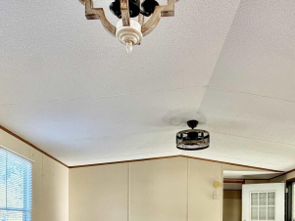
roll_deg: -1.4
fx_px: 264
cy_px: 223
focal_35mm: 31
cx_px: 172
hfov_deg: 58.0
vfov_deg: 39.8
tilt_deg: -0.5
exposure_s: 1/121
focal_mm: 2.22
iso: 250
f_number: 2.2
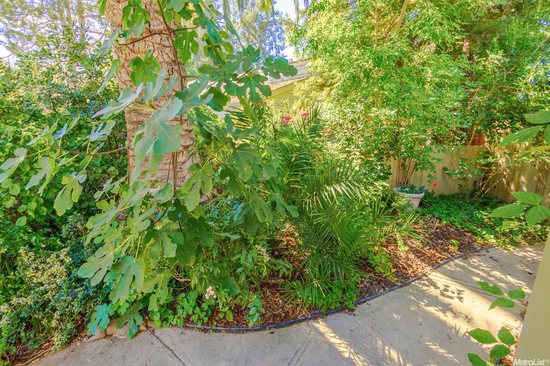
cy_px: 183
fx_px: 229
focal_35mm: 15
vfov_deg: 77.3
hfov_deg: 100.4
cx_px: 275
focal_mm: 10
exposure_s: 1/30
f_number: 8
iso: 100
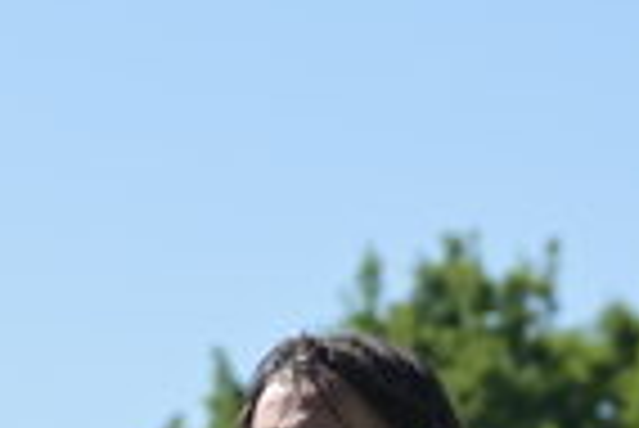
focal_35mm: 592
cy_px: 971
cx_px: 270
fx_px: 10519
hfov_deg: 3.5
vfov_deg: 2.3
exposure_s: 1/2000
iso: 160
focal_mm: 70
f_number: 3.5
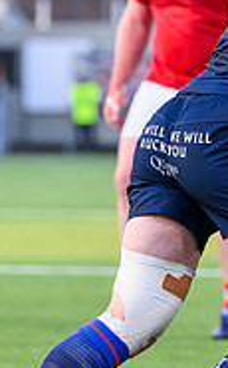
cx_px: 397
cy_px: 191
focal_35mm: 654
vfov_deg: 3.2
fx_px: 6527
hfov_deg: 2.0
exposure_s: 1/1600
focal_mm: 175
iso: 1600
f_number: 4
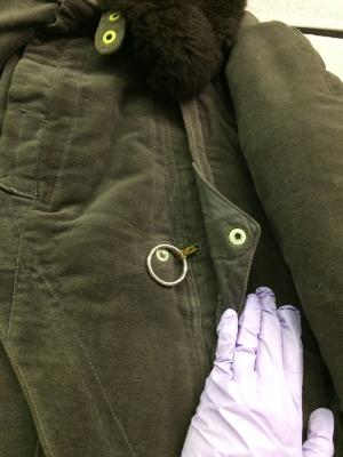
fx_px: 383
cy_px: 228
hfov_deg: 48.2
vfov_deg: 61.7
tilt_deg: -68.8
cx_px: 172
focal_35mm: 29
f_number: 2.2
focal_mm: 4.15
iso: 250
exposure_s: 1/20
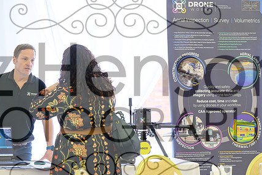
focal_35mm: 156
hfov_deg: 13.2
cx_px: 95
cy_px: 104
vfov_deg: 8.8
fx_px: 1135
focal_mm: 98
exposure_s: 1/200
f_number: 3.5
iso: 1600
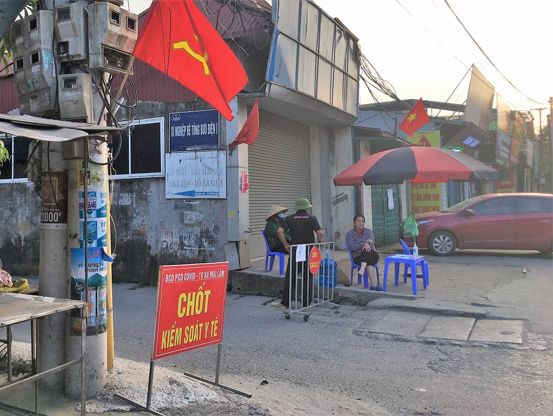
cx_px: 276
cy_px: 208
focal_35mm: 29
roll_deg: +1.1
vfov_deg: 48.3
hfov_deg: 61.6
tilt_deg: +2.6
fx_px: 464
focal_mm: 4.15
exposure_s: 1/324
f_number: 2.2
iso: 25
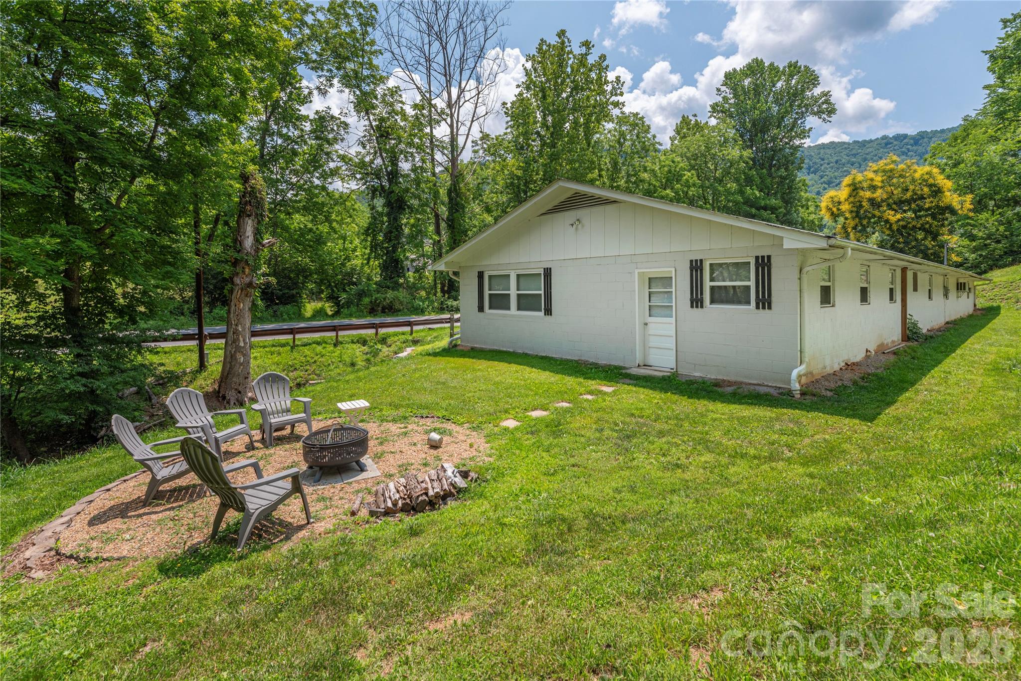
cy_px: 340
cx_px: 510
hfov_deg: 96.7
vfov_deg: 73.8
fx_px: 454
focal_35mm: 16
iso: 320
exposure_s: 1/2000
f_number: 8
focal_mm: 16
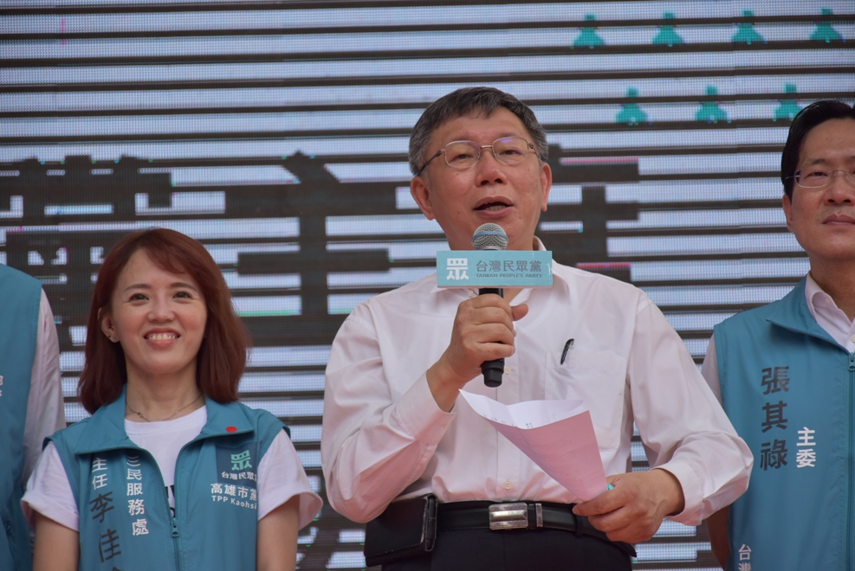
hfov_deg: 9.8
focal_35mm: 210
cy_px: 286
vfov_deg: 6.6
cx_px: 428
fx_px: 4992
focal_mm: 140
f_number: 5.6
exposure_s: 1/1000
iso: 400
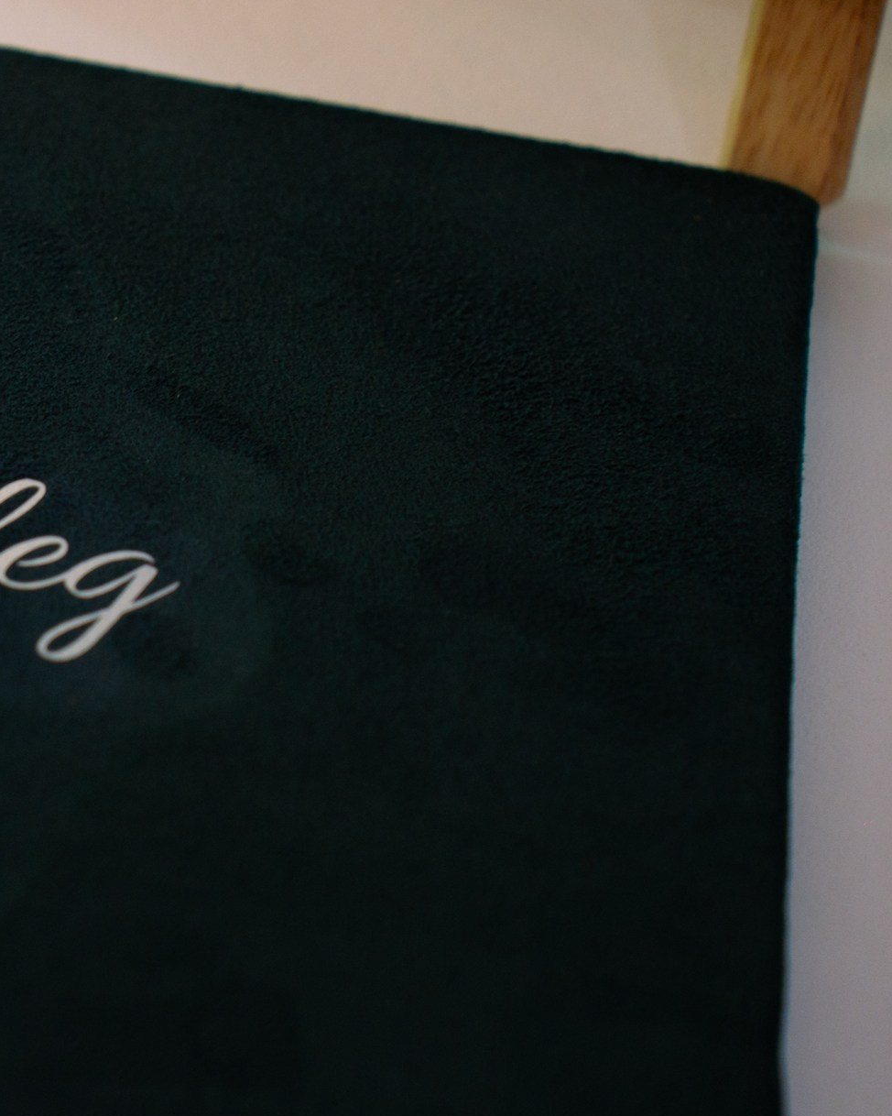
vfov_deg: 13.2
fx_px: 4819
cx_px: -265
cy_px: 481
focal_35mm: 146
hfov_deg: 10.4
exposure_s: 1/60
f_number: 2.8
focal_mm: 74
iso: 400
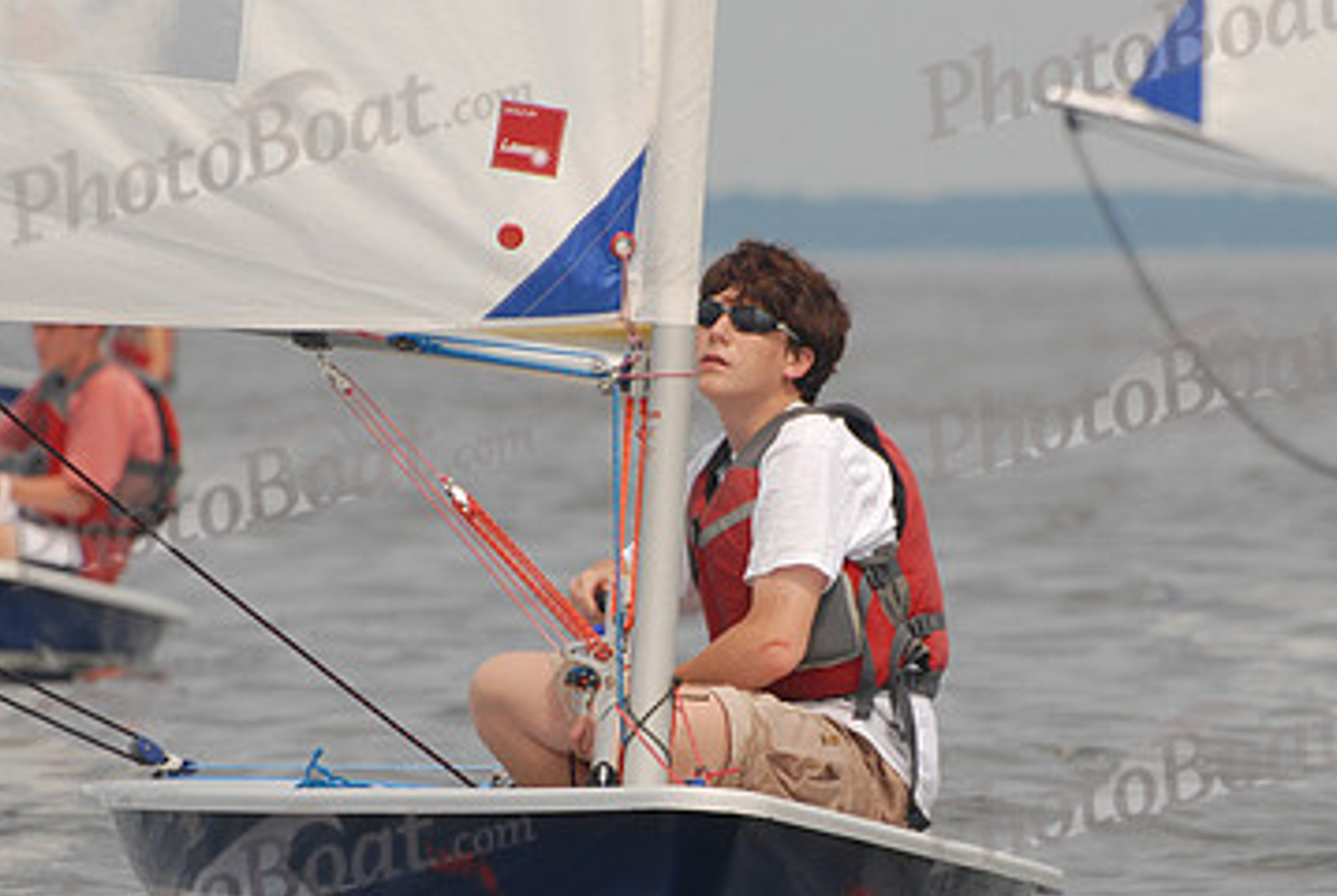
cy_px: 635
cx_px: 728
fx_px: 27119
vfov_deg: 1.9
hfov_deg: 2.8
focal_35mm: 729
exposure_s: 1/500
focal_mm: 300
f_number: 8
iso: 250
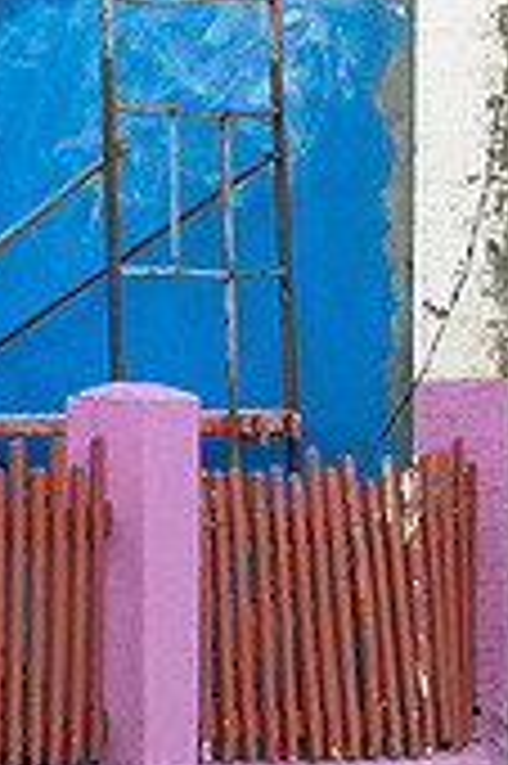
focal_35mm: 450
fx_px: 9544
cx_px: -148
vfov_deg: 4.6
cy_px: 72
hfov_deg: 3.0
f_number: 11
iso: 1250
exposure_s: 1/200
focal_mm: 62.39
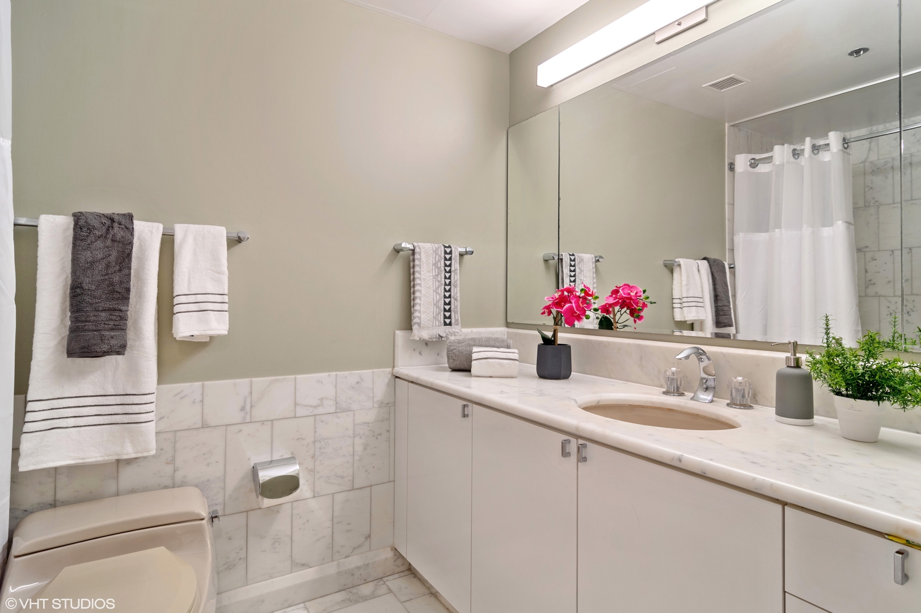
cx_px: 460
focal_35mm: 18
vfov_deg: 67.3
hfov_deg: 90.0
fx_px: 460
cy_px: 306
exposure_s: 1/6
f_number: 8
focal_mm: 12
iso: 200
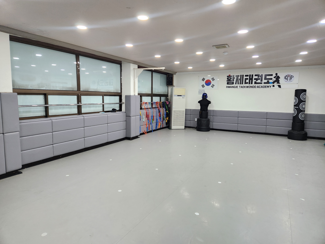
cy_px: 122
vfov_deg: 58.9
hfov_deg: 73.9
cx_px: 162
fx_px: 216
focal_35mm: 23
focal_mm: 5.4
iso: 250
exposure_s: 1/120
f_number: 1.8
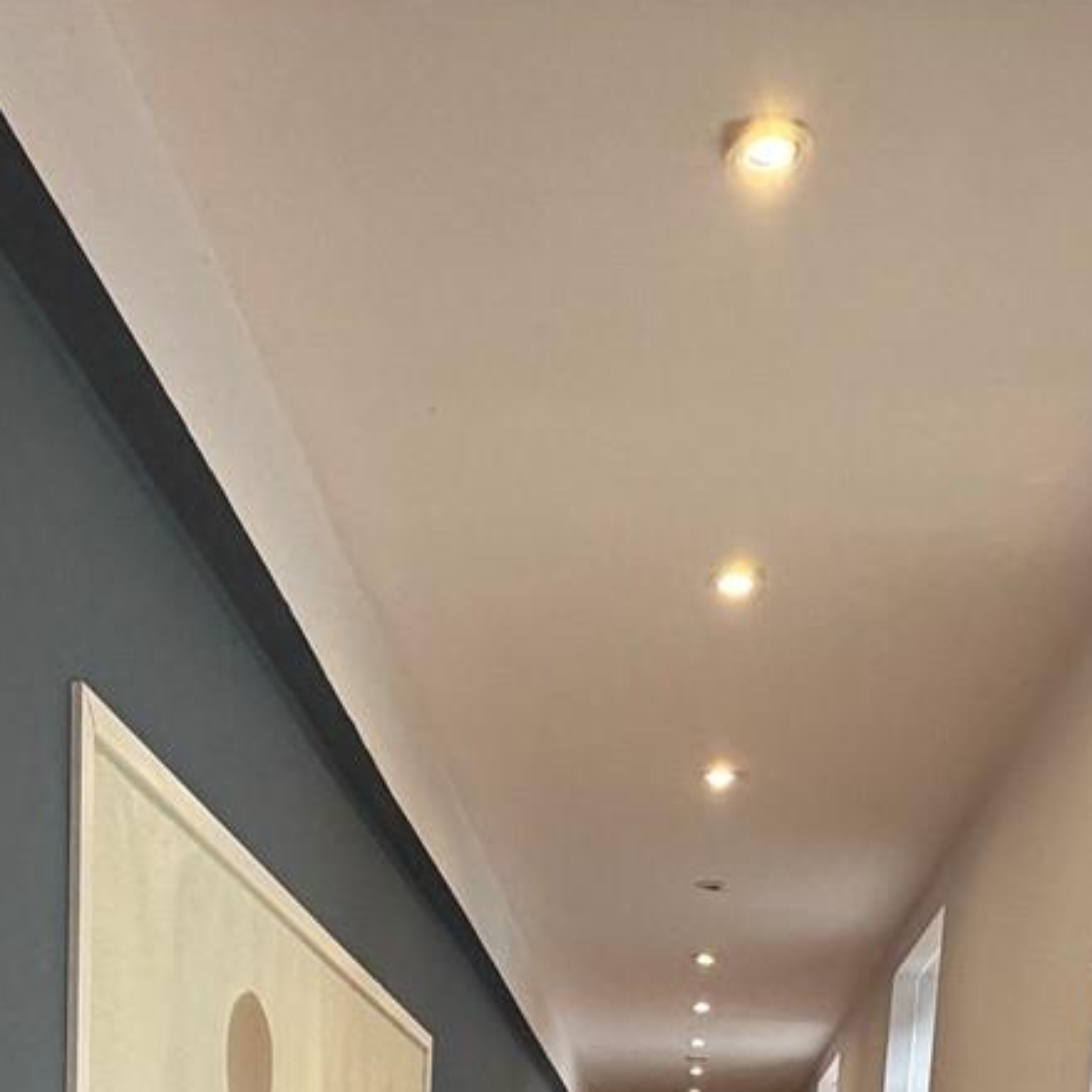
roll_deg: -2.1
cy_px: 1479
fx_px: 1606
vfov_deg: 29.1
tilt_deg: -6.7
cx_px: 432
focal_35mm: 45
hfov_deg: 37.4
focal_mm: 2.22
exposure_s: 1/60
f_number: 2.2
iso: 320
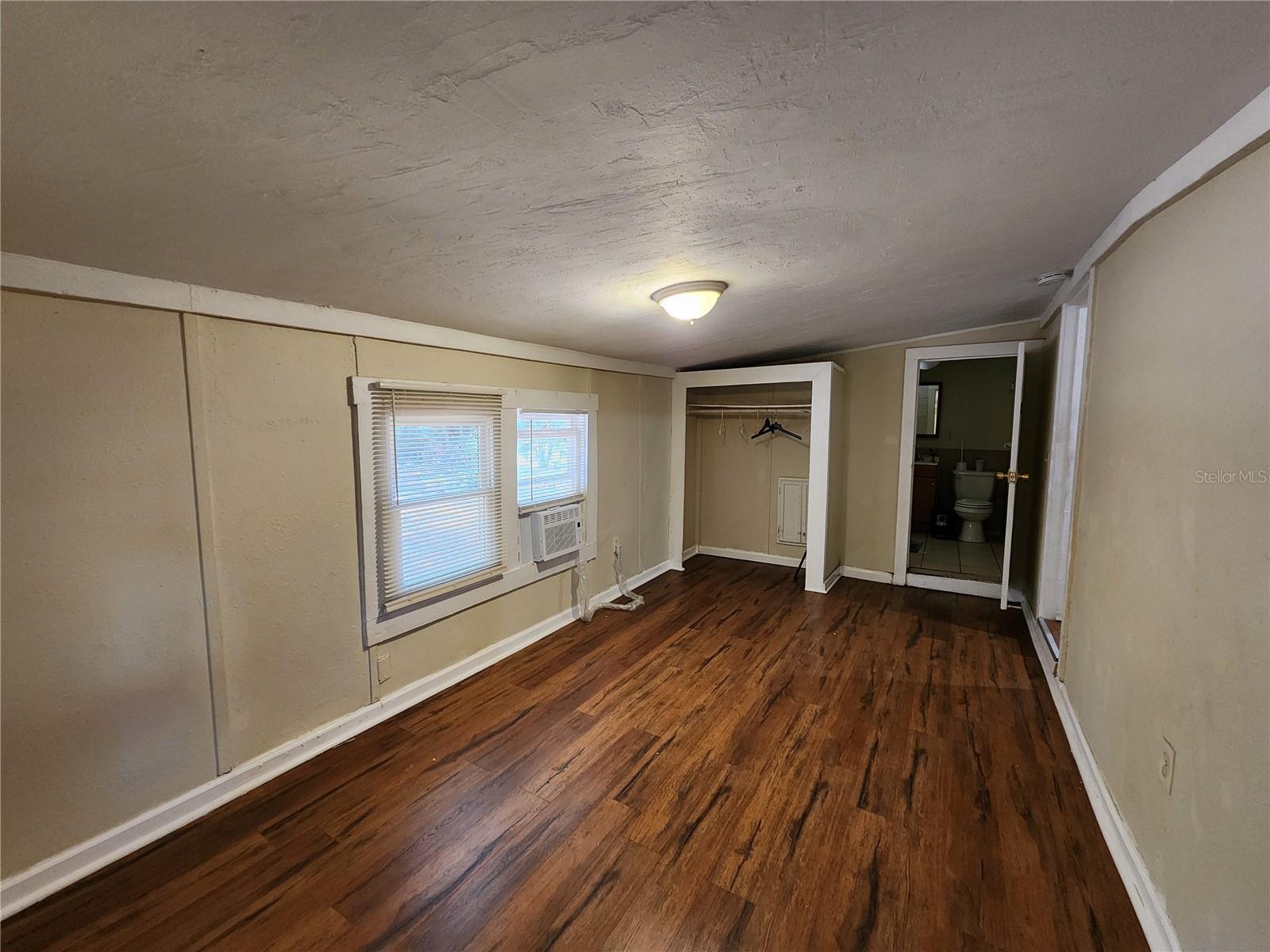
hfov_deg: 106.2
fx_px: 477
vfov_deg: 89.9
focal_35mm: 13
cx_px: 635
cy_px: 476
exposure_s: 1/40
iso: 400
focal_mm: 2.2
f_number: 2.2
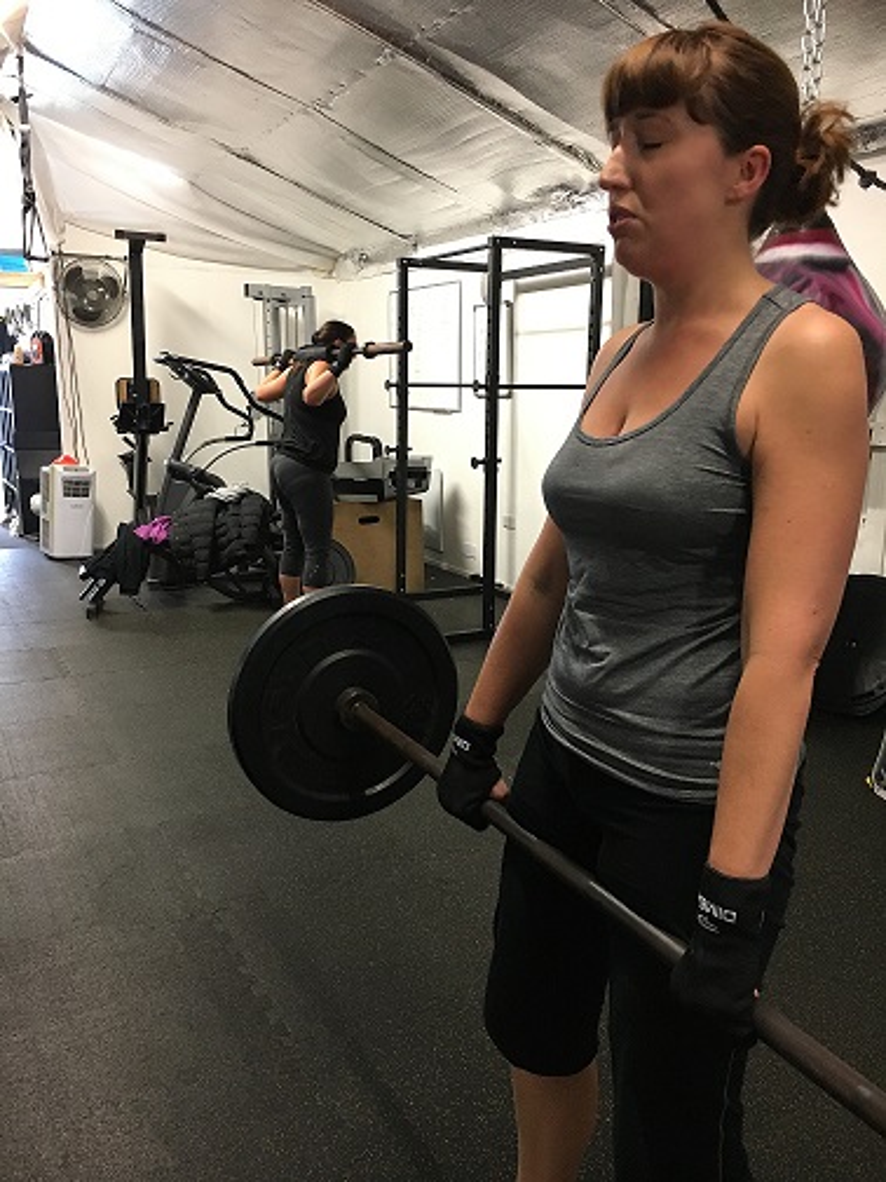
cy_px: 591
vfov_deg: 61.7
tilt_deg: -12.4
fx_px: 990
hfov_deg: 48.2
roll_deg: +0.3
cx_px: 443
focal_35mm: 29
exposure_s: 1/20
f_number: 2.2
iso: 200
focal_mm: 4.15
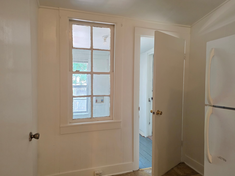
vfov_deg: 56.8
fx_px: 163
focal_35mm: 24
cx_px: 117
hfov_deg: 71.6
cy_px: 88
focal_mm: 6.25
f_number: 1.7
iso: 400
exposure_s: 1/120
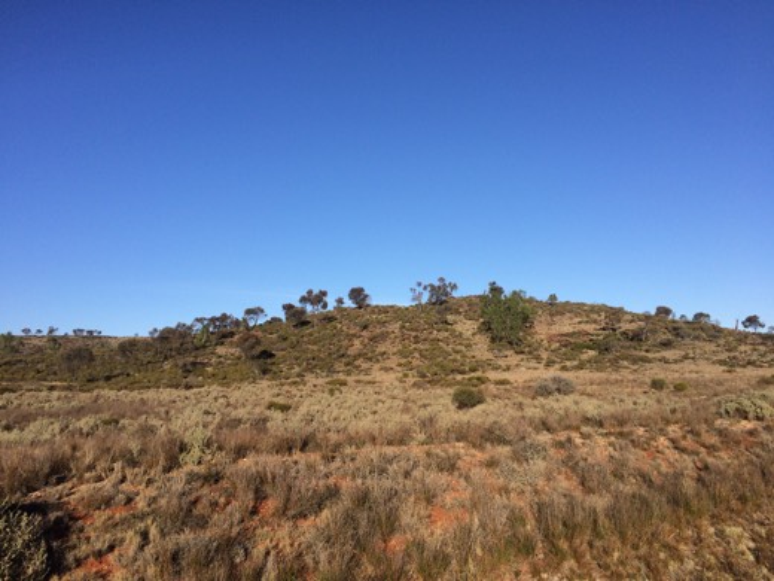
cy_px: 290
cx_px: 387
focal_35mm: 29
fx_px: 648
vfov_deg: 48.2
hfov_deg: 61.7
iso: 32
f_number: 2.2
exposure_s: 1/2283
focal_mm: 4.15
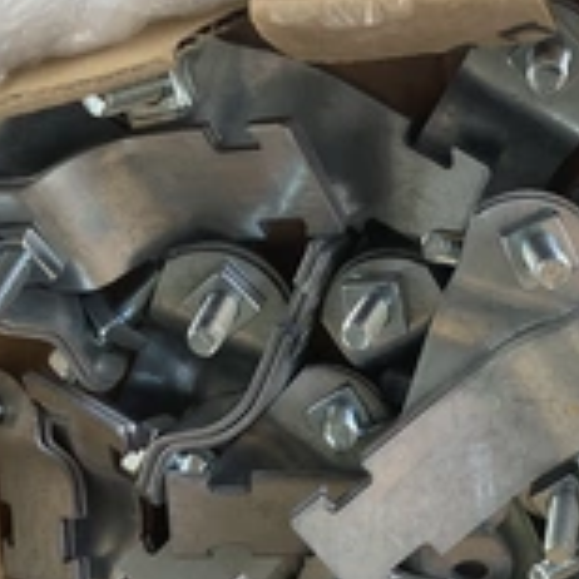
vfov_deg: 24.1
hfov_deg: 23.8
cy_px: 436
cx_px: 493
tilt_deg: -68.6
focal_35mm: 71
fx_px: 1344
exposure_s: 1/100
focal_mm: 3.3
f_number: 2.4
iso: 50
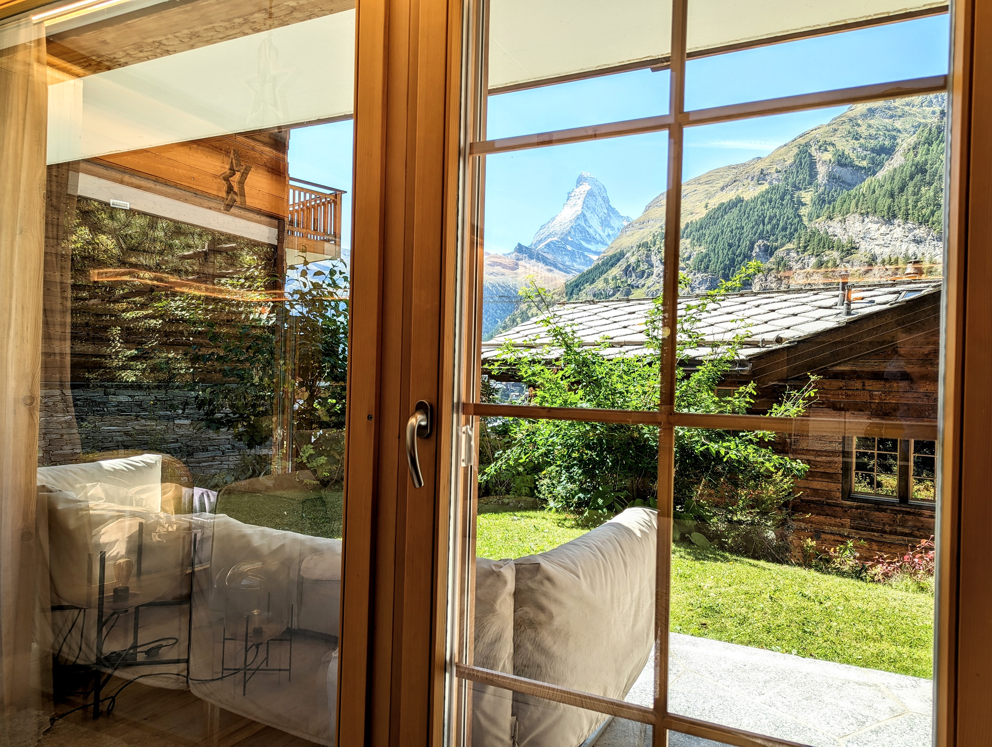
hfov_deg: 71.5
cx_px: 496
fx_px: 689
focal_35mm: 24
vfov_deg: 56.9
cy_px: 374
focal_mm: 6.81
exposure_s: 1/358
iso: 47
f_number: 1.85
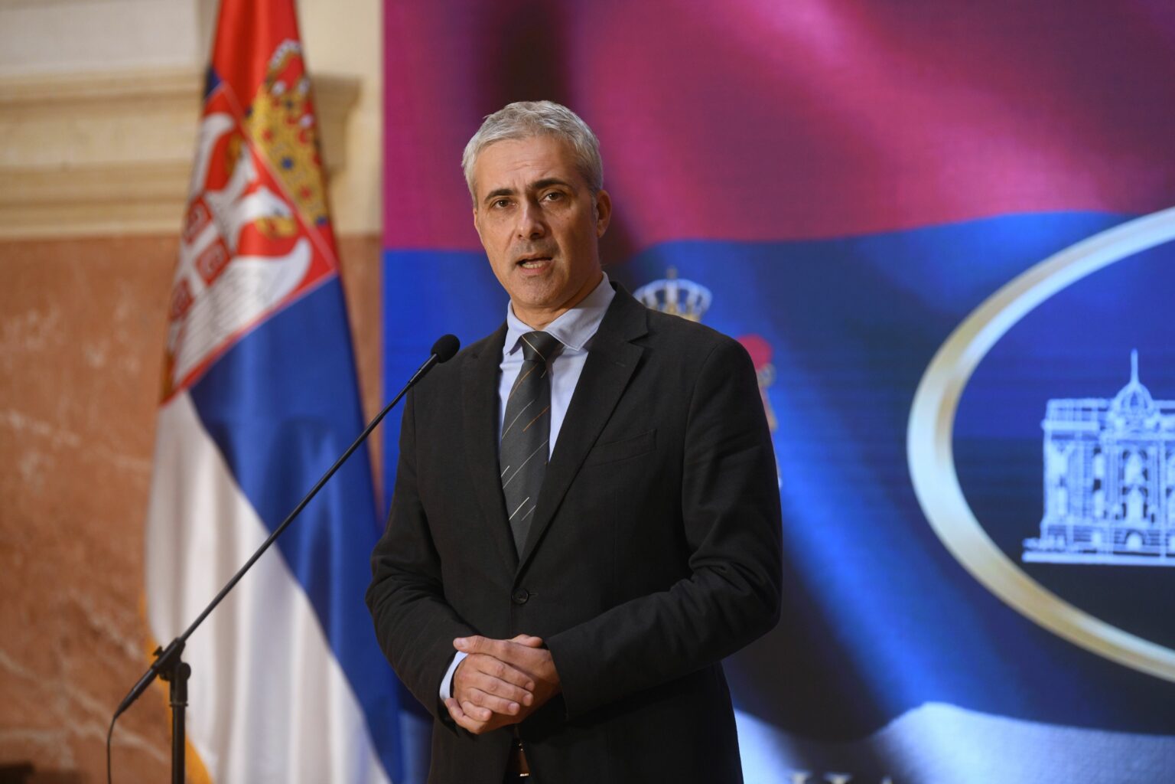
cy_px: 392
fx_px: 4406
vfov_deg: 10.2
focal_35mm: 135
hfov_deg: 15.2
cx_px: 588
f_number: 3.2
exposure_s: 1/125
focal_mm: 135
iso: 800
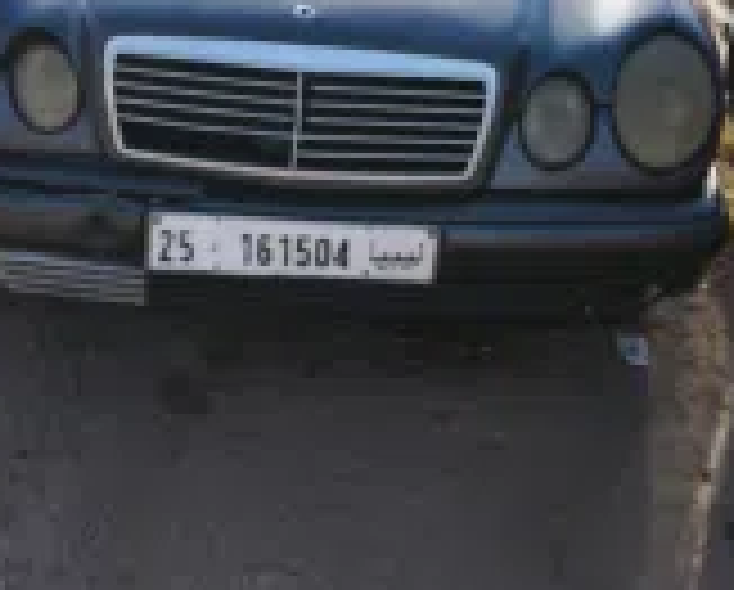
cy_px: 36
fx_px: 1197
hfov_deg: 34.1
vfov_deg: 26.6
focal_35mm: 55
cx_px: 324
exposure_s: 1/2235
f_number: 1.7
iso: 80
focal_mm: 5.35
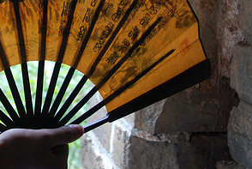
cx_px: 17
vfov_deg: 18.9
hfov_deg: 27.2
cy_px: 16
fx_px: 498
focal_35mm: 71
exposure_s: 1/60
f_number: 4
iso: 200
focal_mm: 24
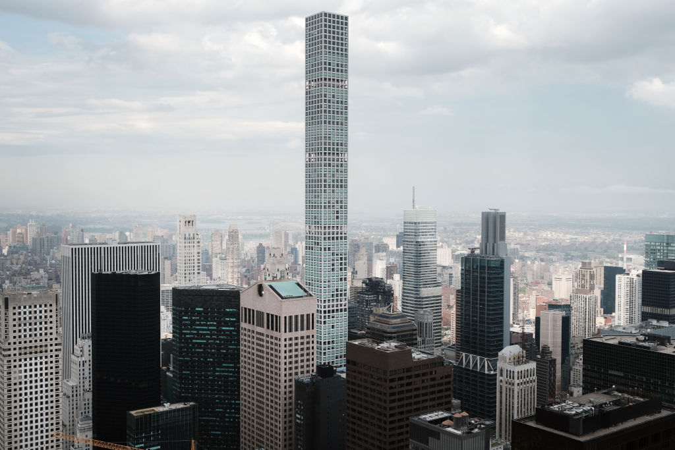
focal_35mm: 39
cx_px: 338
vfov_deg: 34.2
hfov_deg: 49.5
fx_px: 731
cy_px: 225
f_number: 5
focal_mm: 25.7
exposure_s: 1/800
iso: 160
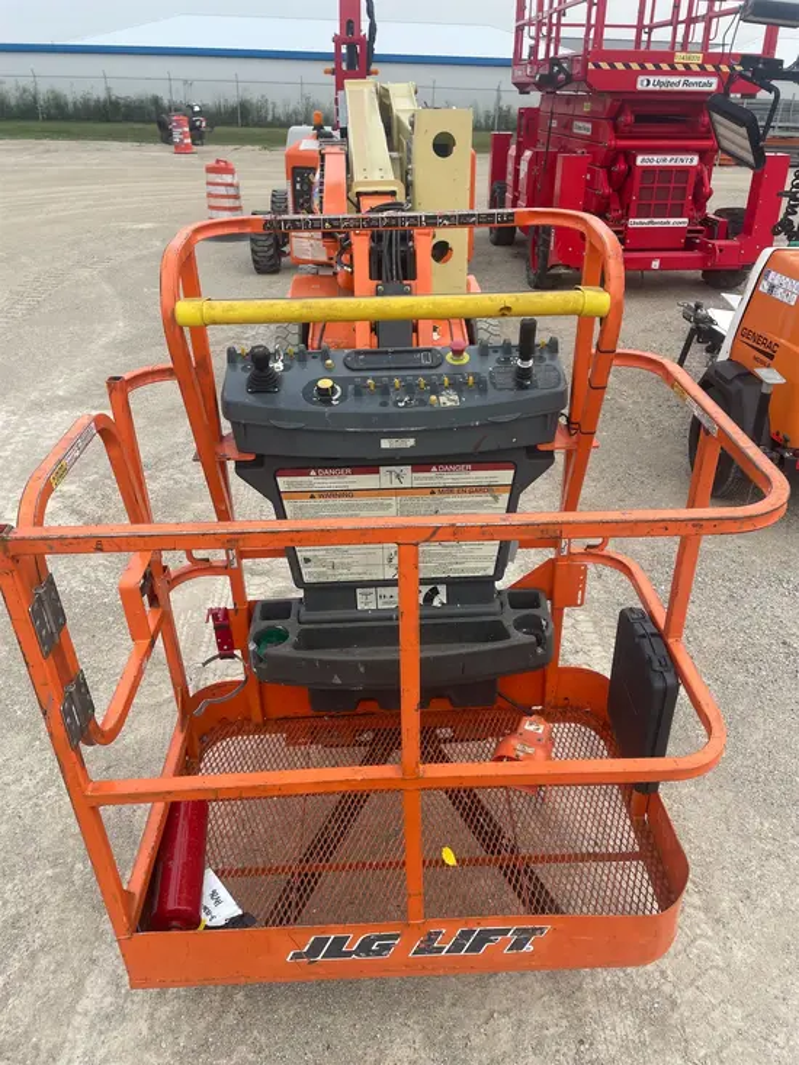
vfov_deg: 67.3
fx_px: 800
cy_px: 532
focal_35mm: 26
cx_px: 400
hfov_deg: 53.1
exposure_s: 1/868
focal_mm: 4.2
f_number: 1.6
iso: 32
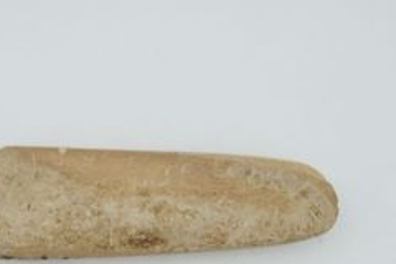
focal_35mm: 125
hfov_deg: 16.4
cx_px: 137
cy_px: 187
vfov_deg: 11.0
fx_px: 1375
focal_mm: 50
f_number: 5.6
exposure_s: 1/6
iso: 200
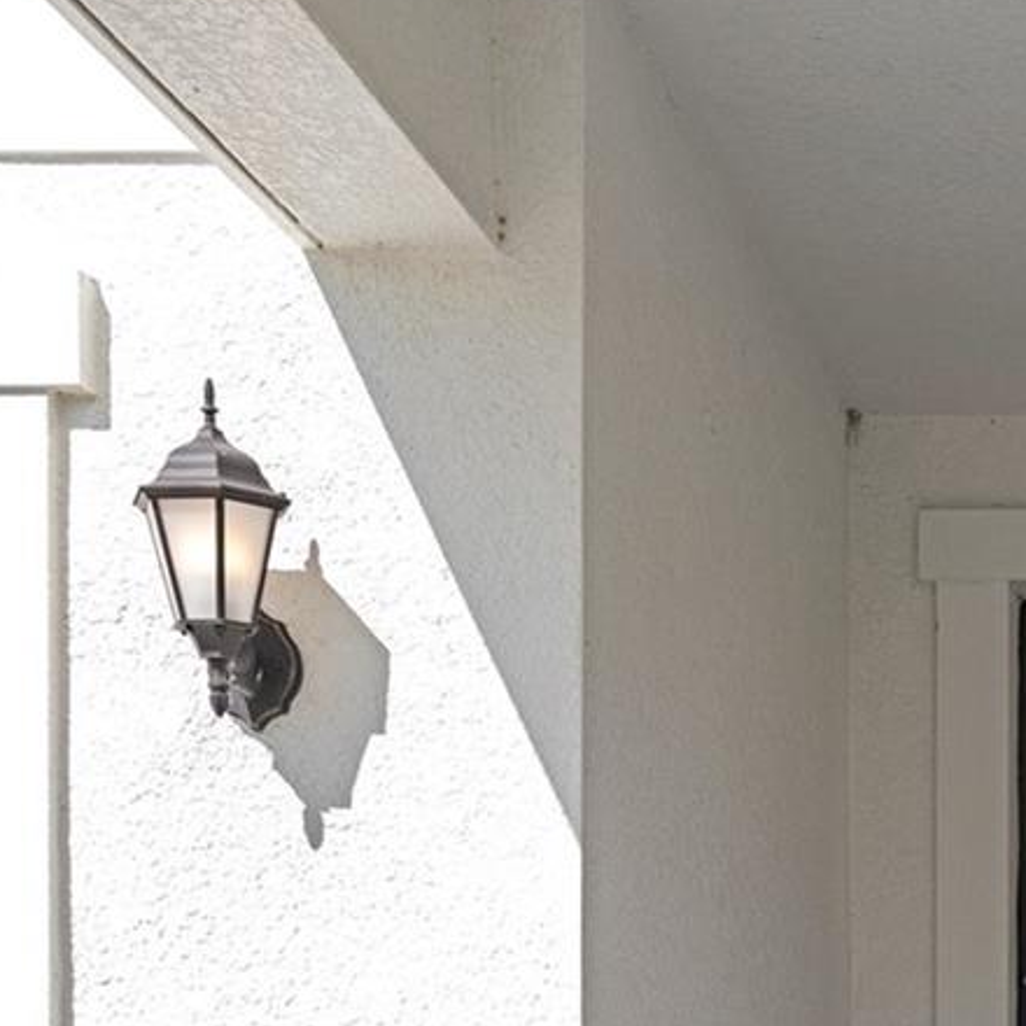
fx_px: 2381
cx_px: 1289
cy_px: 1171
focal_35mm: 71
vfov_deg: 22.7
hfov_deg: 22.1
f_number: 8
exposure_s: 1/100
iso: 320
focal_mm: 23
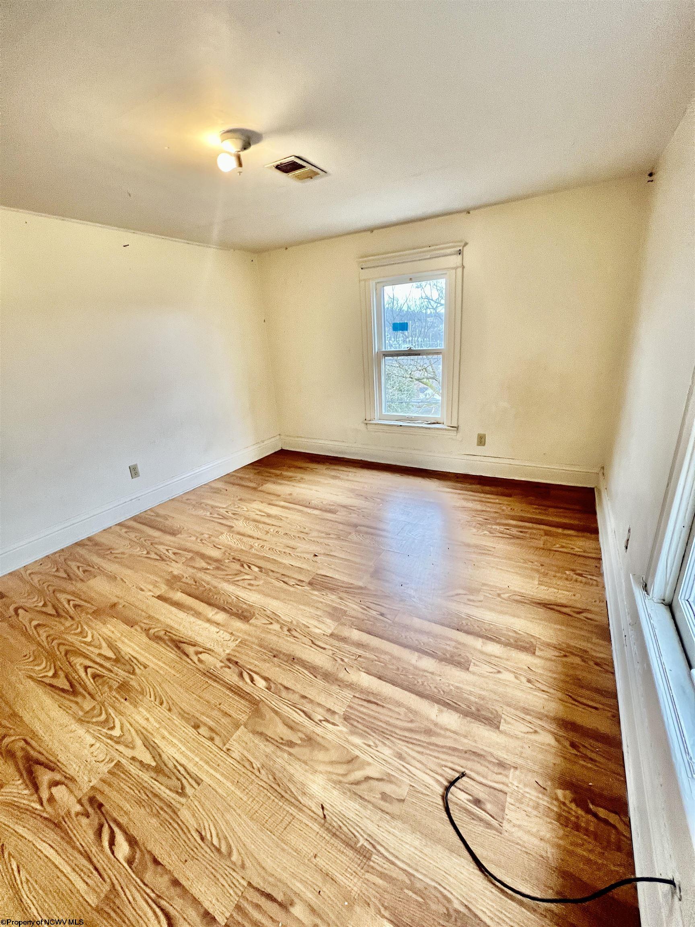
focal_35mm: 13
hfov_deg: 89.9
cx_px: 348
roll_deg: +4.5
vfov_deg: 106.2
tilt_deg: -18.2
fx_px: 348
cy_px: 464
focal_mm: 1.57
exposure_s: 1/120
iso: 250
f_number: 1.8
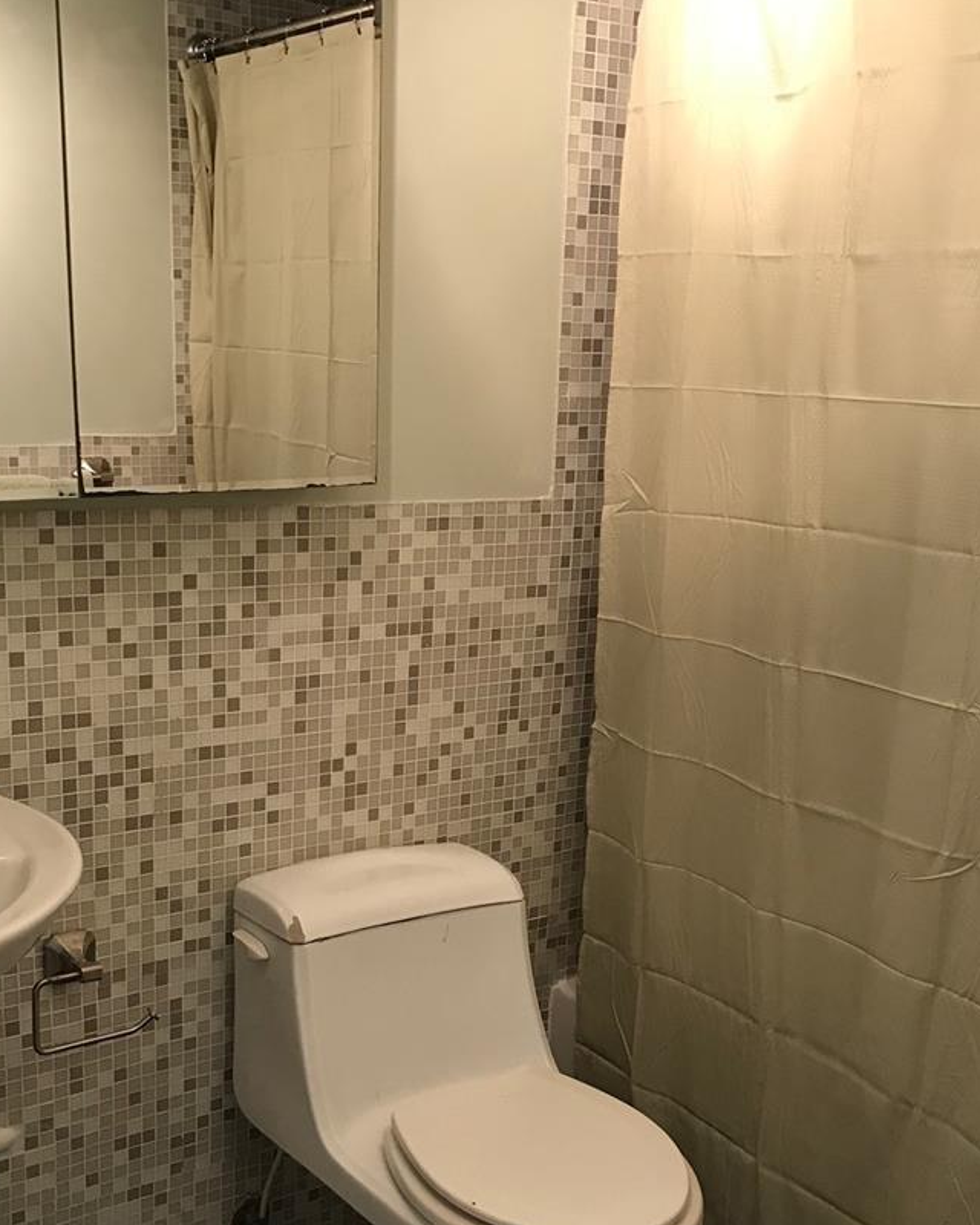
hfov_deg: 36.4
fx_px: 1486
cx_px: 403
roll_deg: -1.9
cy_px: 786
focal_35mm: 41
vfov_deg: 44.3
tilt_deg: -16.1
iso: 40
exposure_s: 1/24
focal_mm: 3.99
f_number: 1.8
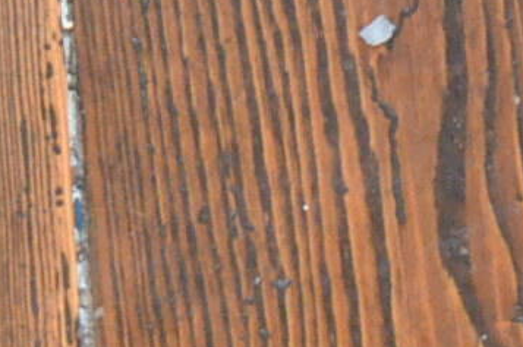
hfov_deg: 5.2
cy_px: 788
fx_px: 5702
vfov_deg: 3.4
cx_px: -73
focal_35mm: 393
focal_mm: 38
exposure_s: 1/60
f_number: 4.2
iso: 3200
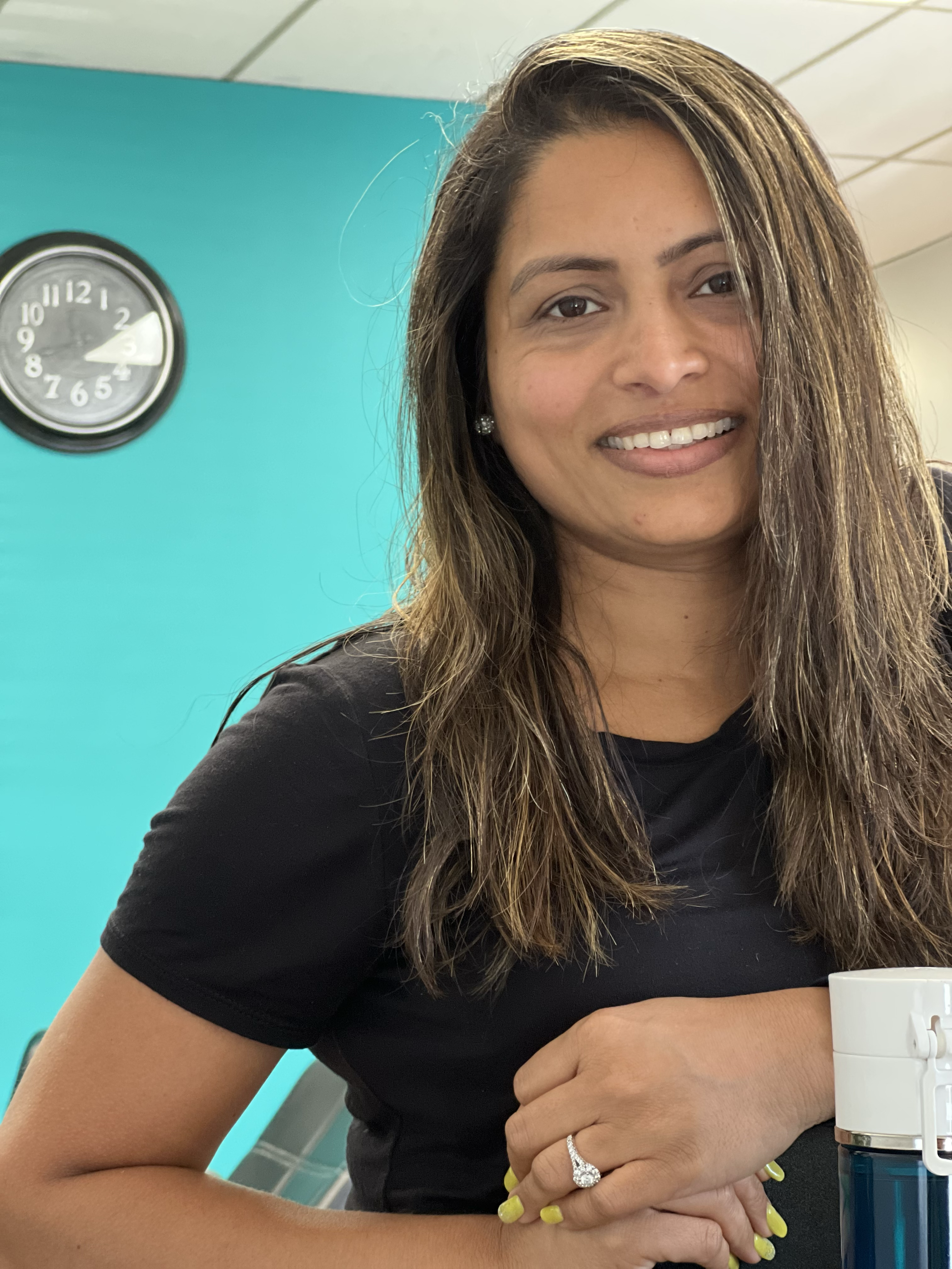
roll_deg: +0.3
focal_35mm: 77
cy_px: 634
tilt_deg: +5.6
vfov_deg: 25.3
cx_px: 476
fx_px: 2824
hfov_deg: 19.1
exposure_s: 1/30
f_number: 2.8
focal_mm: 9
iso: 400
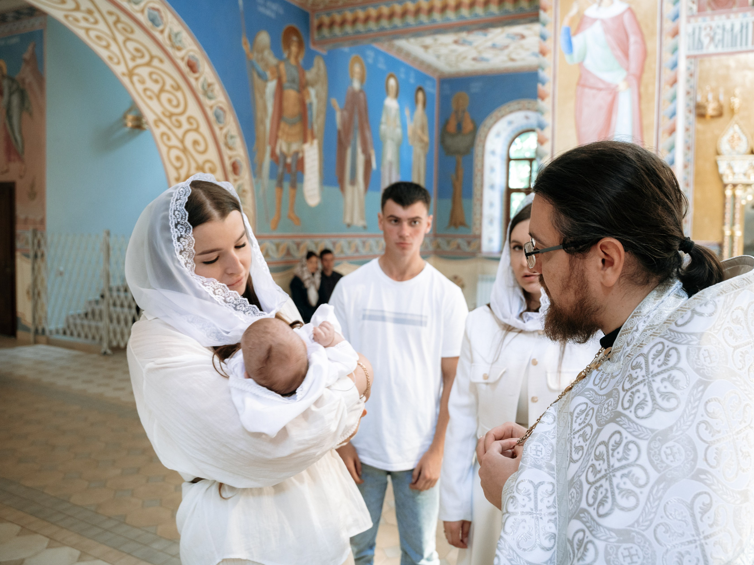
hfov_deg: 63.4
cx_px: 406
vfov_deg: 49.7
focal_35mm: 28
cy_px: 264
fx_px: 610
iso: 1250
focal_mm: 24
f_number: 3.2
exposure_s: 1/125
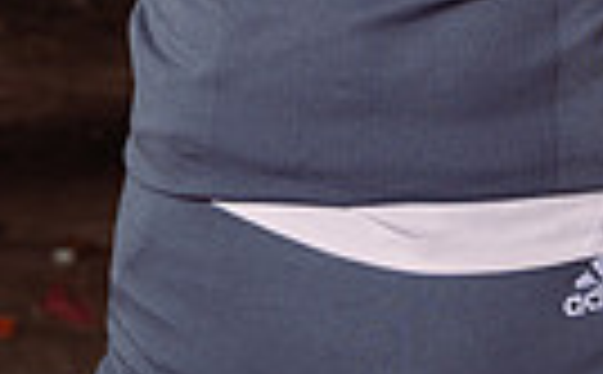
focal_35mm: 182
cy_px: -541
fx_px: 2983
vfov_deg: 6.8
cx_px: 418
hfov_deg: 11.5
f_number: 4.5
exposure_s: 1/250
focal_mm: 53
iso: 64
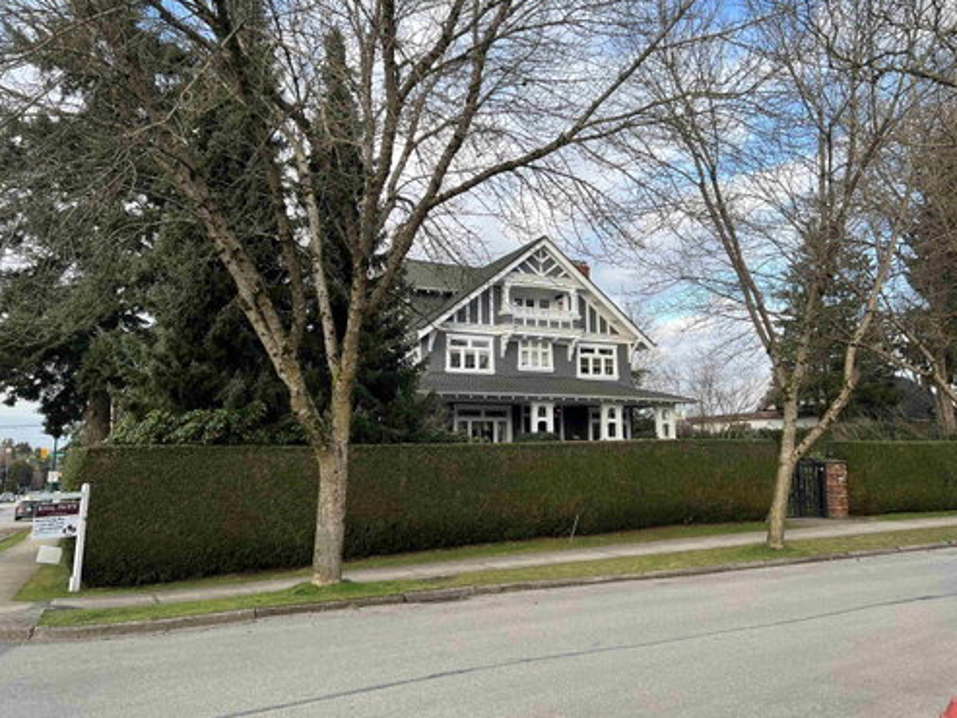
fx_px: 747
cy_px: 347
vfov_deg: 51.4
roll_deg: +0.3
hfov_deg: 65.3
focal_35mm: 27
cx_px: 491
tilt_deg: +7.0
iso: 50
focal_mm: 5.7
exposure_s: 1/1124
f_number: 1.5
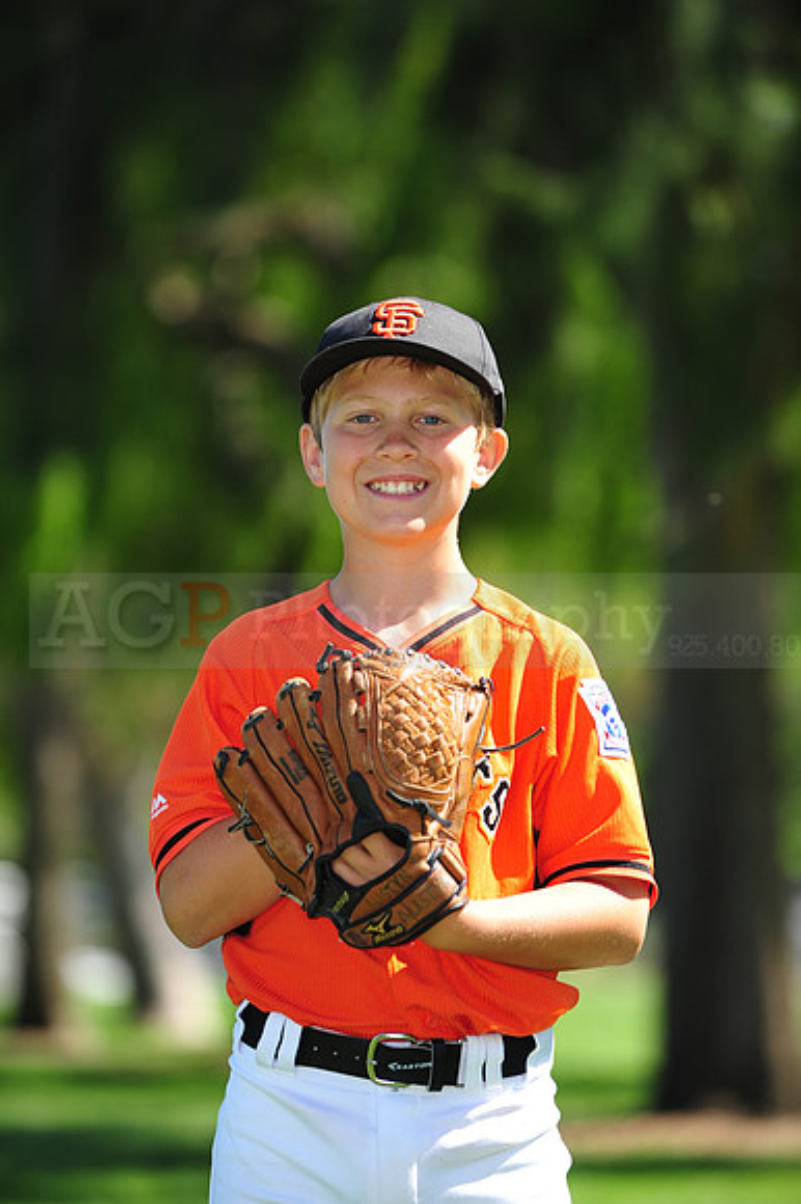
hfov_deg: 6.9
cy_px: 602
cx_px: 400
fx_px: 6682
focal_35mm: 200
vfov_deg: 10.3
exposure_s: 1/640
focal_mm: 200
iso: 200
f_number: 4.5
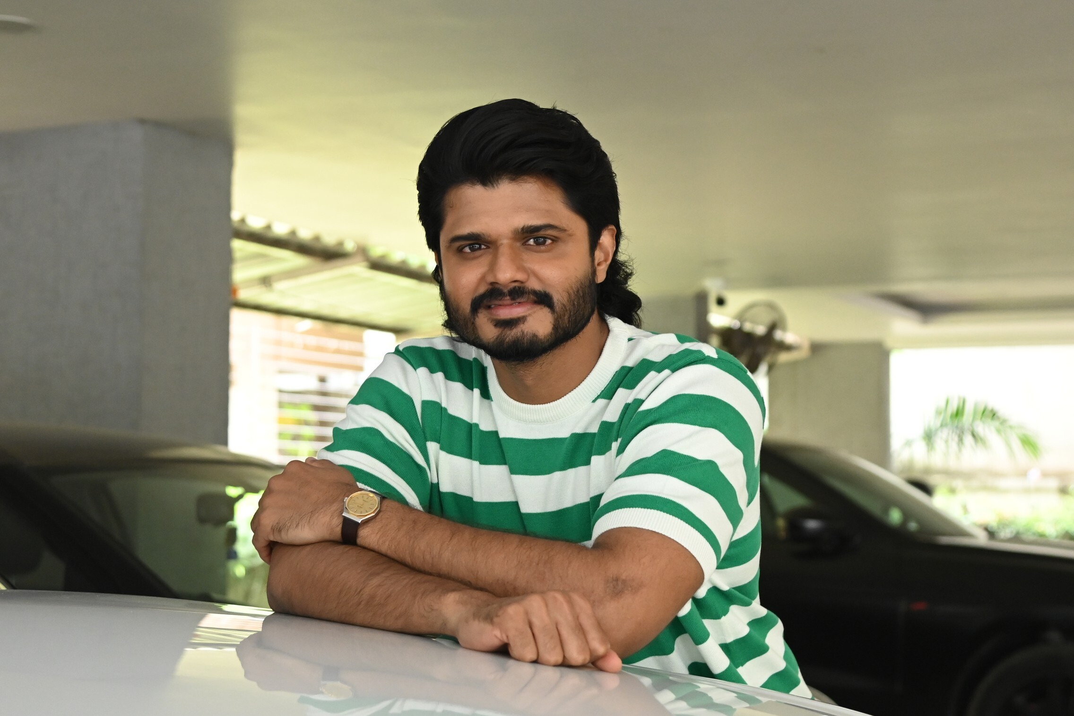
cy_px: 358
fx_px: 2058
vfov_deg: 19.7
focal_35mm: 69
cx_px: 537
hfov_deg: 29.2
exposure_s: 1/200
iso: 2500
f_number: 4
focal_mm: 46
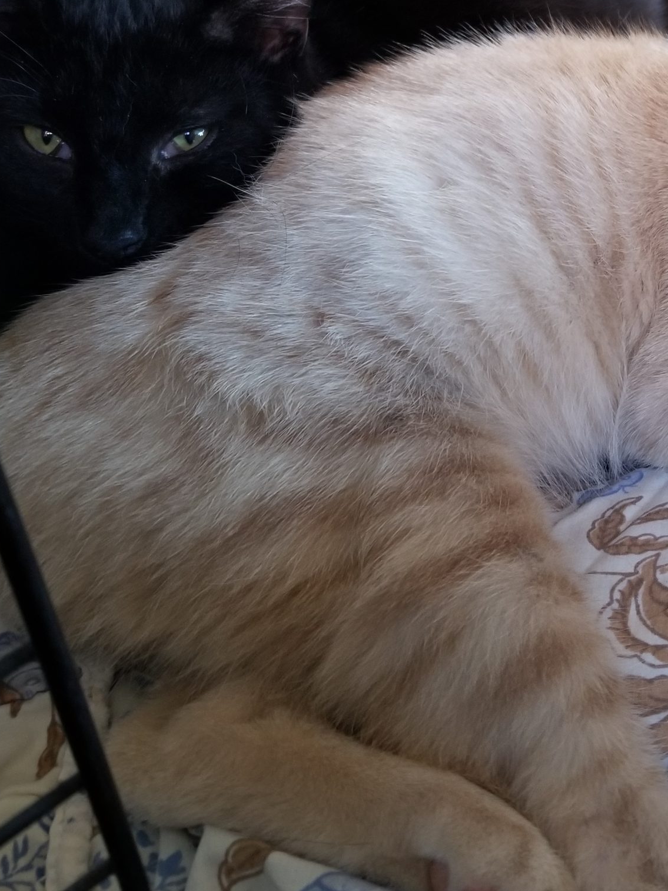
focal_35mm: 44
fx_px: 1132
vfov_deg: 41.8
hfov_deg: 32.1
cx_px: 519
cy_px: 232
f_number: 1.7
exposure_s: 1/11
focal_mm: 4.25
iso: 200
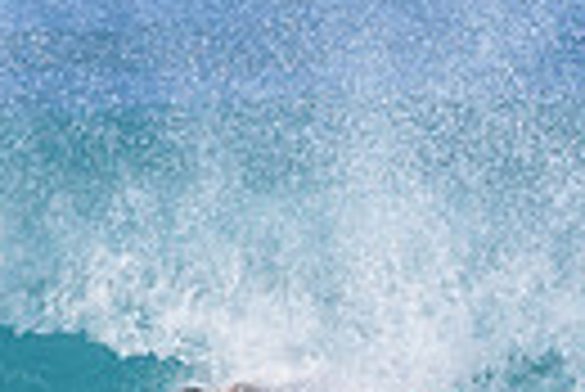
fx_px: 54433
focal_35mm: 3346
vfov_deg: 0.4
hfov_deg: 0.6
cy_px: 529
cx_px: 238
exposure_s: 1/2000
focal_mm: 500
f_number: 5.6
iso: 320
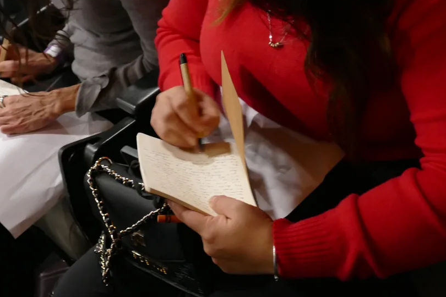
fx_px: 979
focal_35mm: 79
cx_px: 26
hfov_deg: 24.7
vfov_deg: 17.2
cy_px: 92
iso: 1600
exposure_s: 1/20
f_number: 3.1
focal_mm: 14.5
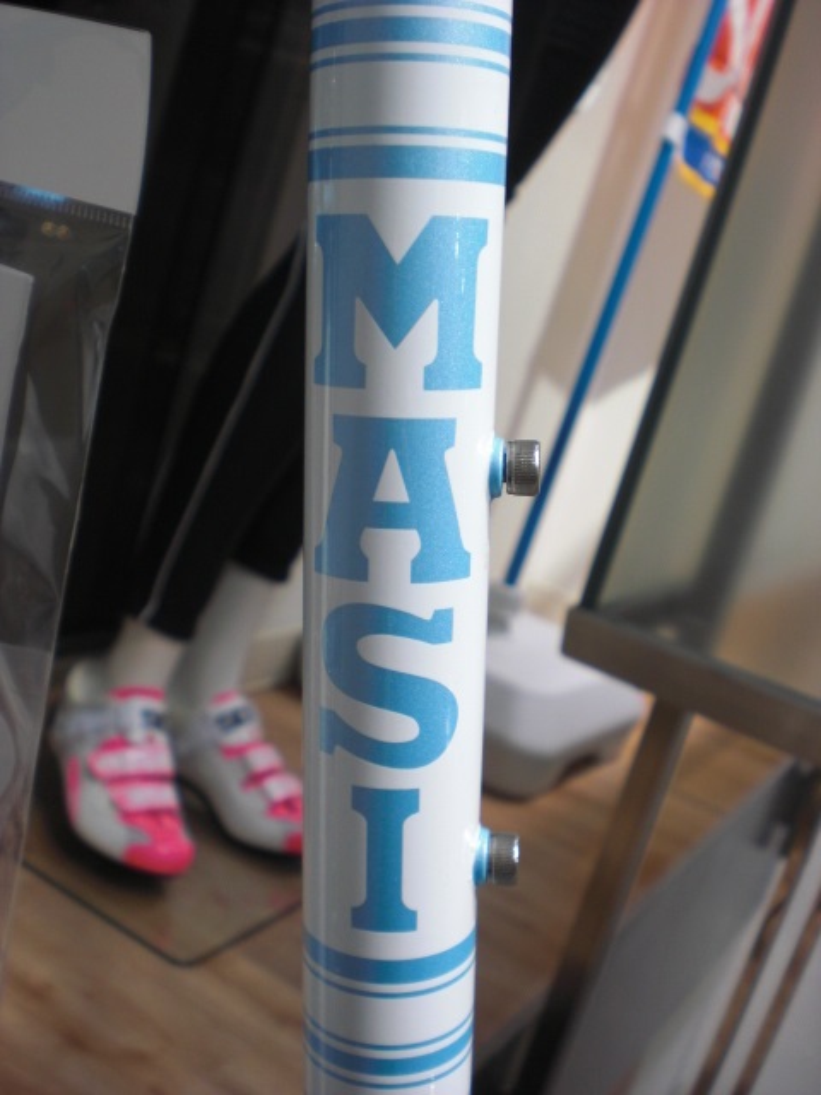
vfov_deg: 49.0
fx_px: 1202
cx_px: 410
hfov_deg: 37.7
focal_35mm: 38
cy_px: 548
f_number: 3.1
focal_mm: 6.3
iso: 100
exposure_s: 1/60
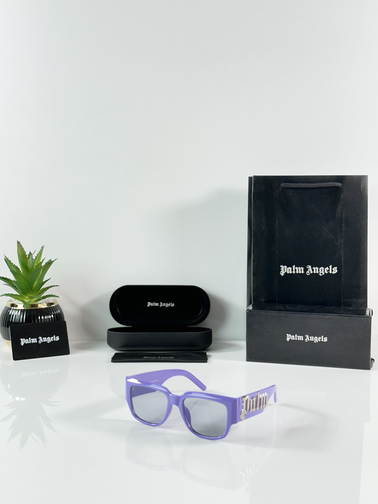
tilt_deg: -5.6
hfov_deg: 30.3
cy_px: 252
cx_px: 189
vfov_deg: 39.7
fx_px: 699
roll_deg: -0.1
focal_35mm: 48
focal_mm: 6.86
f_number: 1.78
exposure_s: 1/100
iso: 80
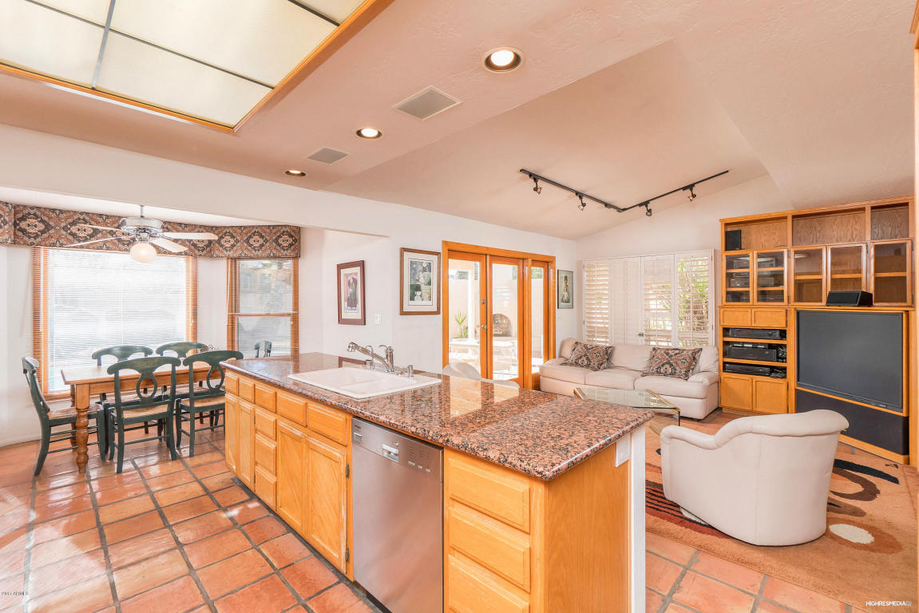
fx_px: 383
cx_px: 460
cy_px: 306
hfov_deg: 100.4
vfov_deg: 77.4
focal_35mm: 15
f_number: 8
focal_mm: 10
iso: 640
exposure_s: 1/100
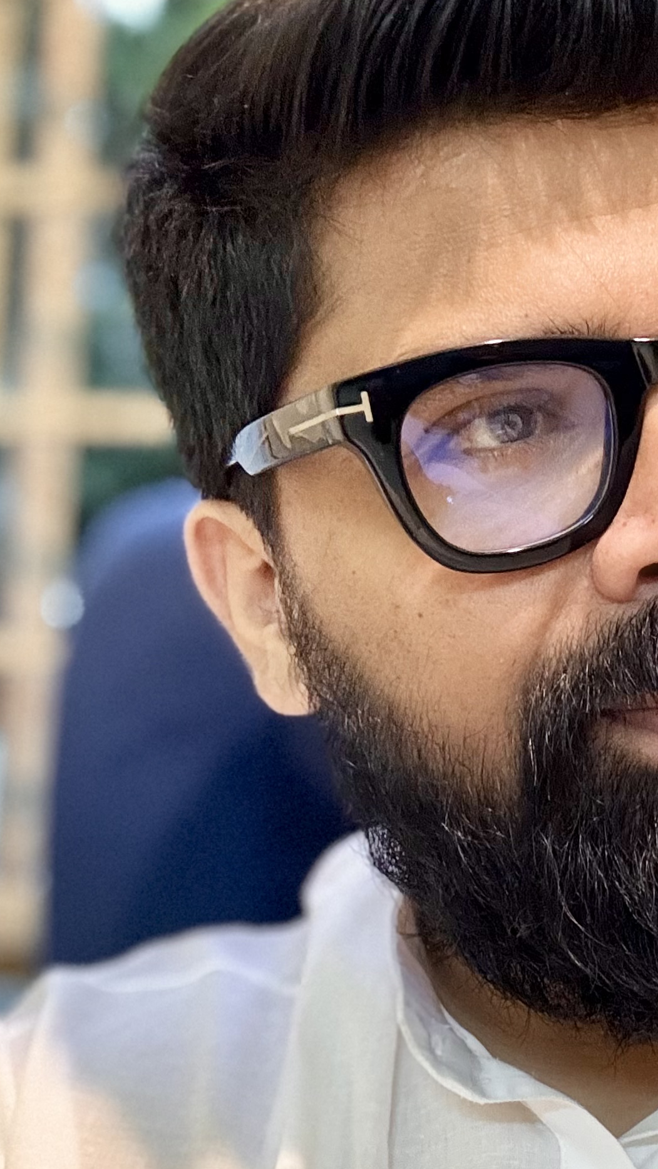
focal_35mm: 54
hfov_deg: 21.2
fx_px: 1675
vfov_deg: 38.4
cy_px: 659
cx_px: 706
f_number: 1.9
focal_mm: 2.69
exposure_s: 1/25
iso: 500
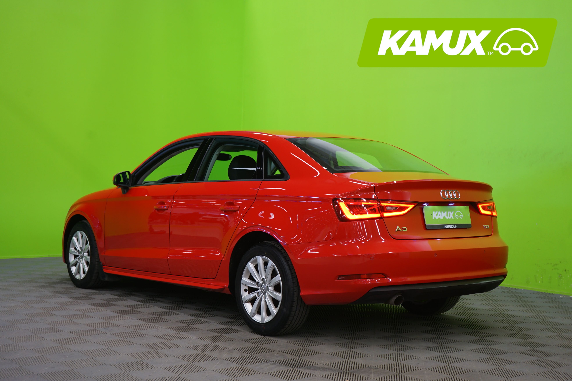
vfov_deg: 27.5
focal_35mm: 49
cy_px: 190
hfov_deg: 40.3
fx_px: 778
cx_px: 286
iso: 400
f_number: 5
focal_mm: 49
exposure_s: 1/8
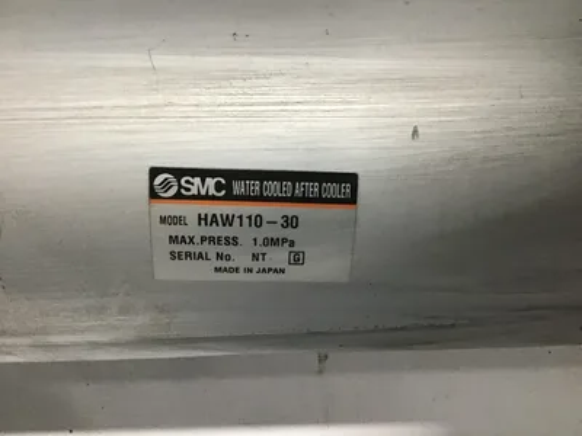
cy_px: 218
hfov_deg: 58.4
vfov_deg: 45.4
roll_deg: +0.0
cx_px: 291
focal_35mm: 31
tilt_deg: -36.2
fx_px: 521
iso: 160
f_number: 2.4
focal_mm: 3.3
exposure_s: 1/30
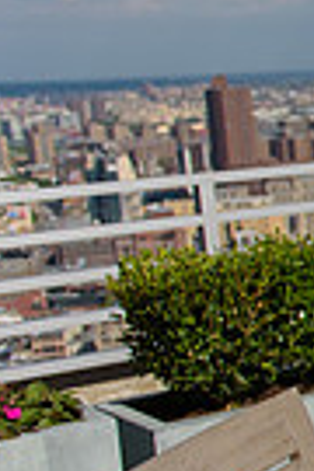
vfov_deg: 19.8
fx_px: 1347
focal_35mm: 103
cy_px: 218
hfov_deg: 9.7
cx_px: 991
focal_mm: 24
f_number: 3.2
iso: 200
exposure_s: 1/4000
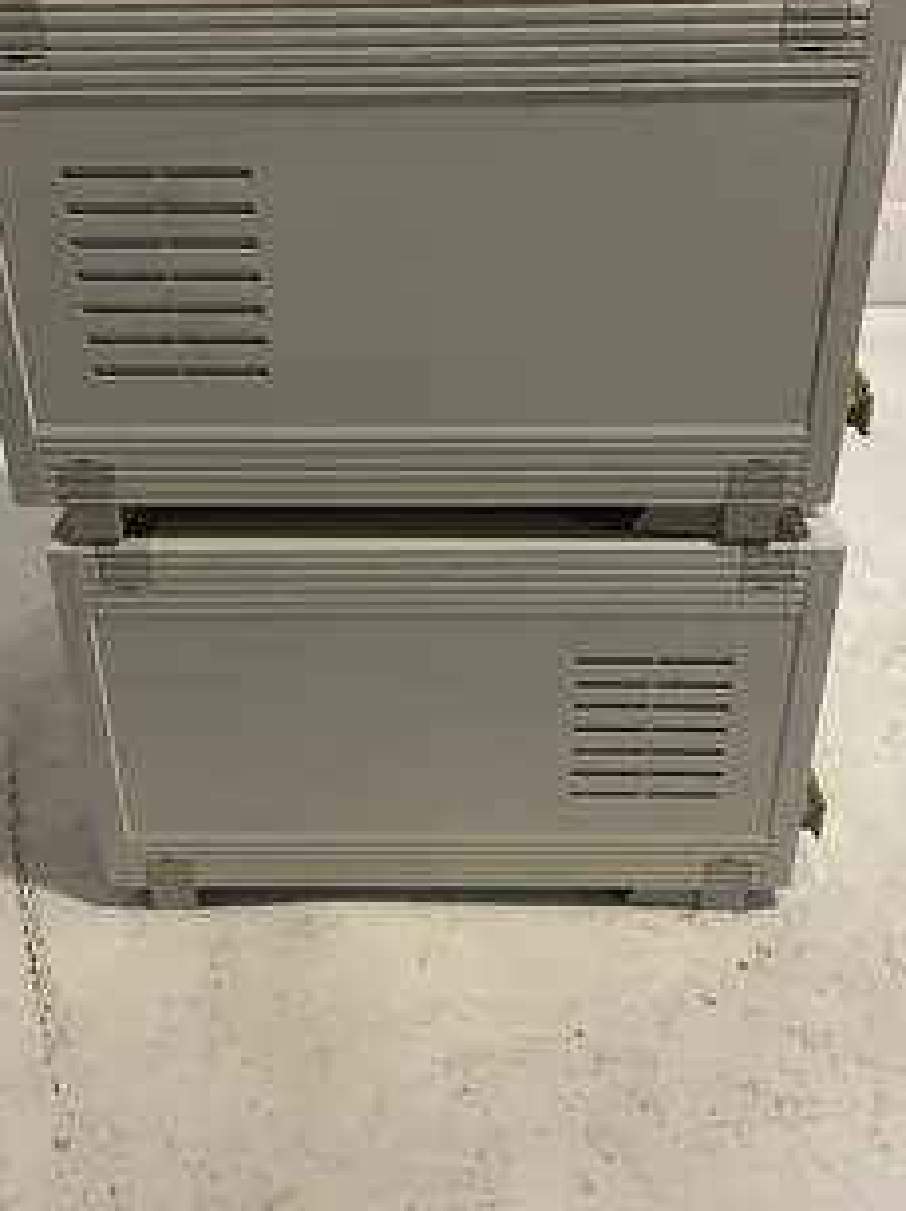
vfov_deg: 53.4
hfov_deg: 41.7
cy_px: 451
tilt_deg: -27.6
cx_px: 423
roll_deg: -0.3
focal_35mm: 34
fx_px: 1188
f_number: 1.6
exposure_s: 1/60
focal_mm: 4.2
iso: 250
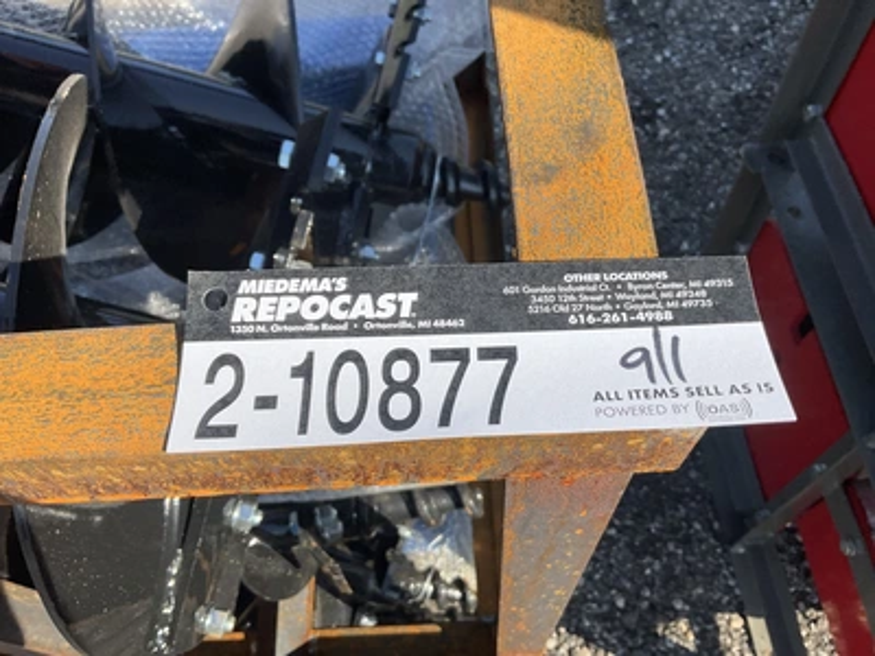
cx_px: 438
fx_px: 733
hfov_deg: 61.7
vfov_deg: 48.2
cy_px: 328
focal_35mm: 29
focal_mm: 3
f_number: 1.8
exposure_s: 1/1098
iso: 25
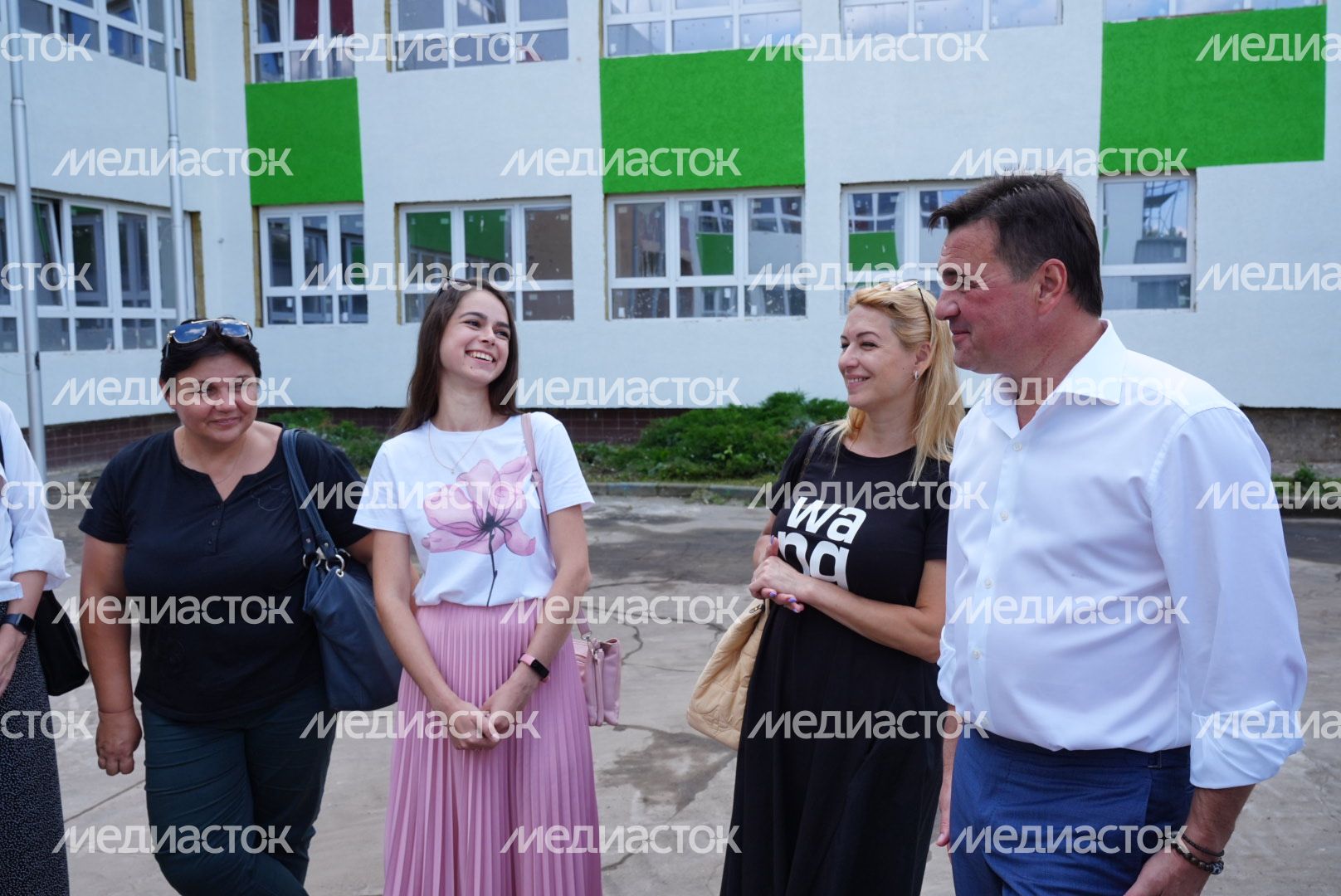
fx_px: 1193
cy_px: 448
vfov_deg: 41.2
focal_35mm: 32
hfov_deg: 58.7
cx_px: 670
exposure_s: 1/500
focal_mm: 32
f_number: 8
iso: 640
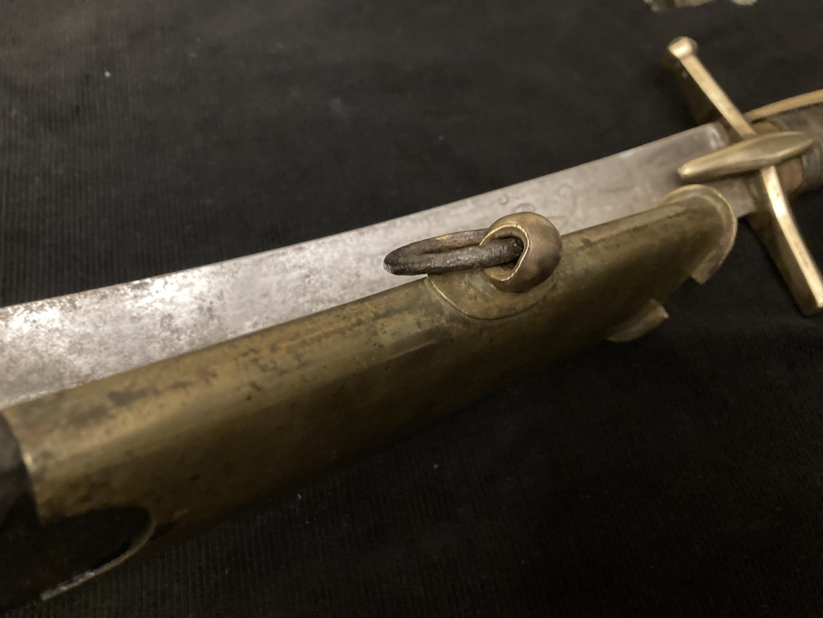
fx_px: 666
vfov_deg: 49.7
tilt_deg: -61.2
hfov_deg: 63.4
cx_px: 412
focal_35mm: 28
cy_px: 309
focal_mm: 3.99
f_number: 1.8
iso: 500
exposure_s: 1/25
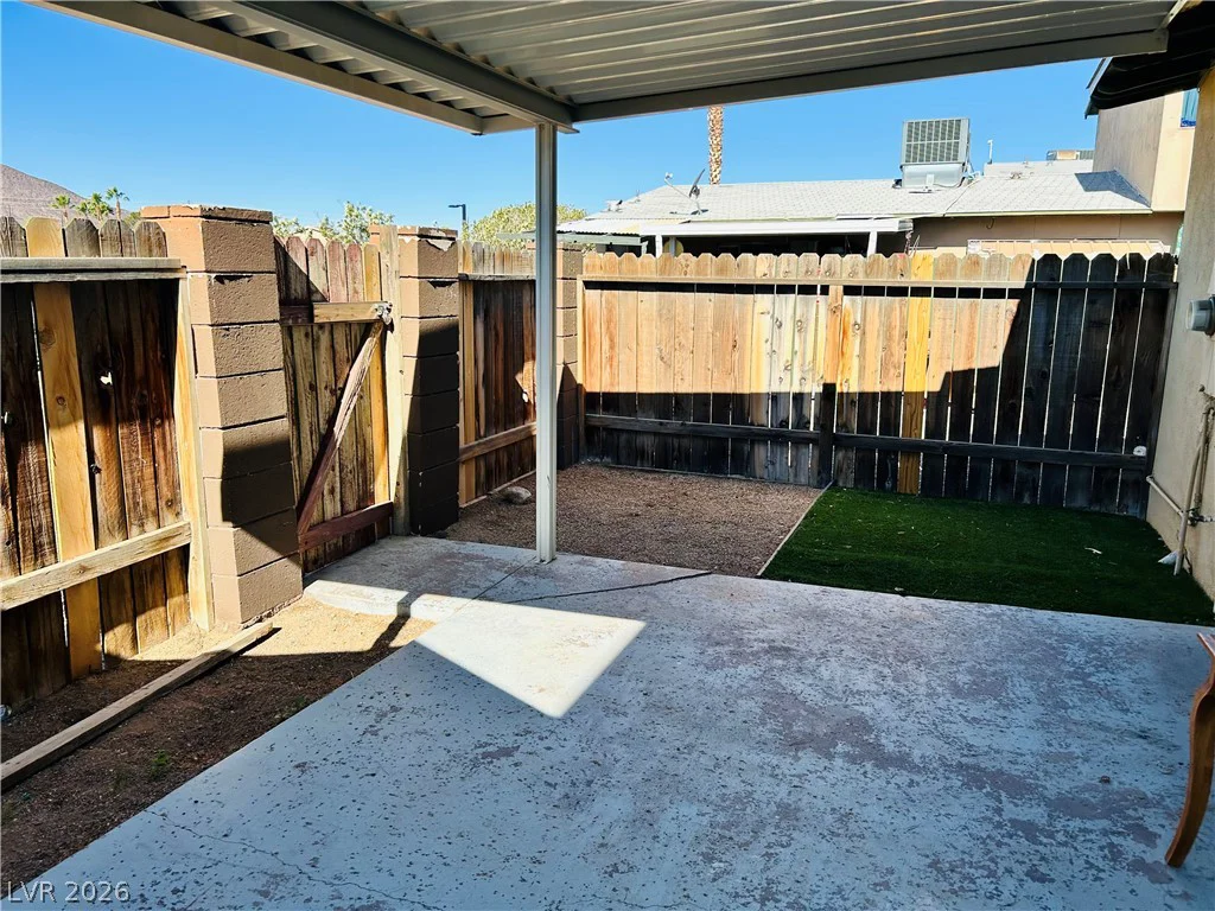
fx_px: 913
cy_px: 456
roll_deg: -0.4
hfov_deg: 67.3
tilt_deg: -10.7
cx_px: 608
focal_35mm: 26
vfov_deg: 53.1
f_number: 1.5
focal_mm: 5.7
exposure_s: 1/2457
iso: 50
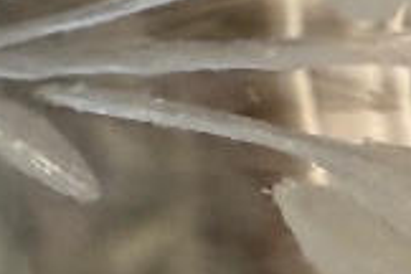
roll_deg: -0.9
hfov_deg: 9.2
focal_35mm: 185
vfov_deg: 7.3
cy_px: -84
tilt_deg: +6.9
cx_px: 1185
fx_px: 2112
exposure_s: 1/99
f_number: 2.2
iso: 320
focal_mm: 2.22
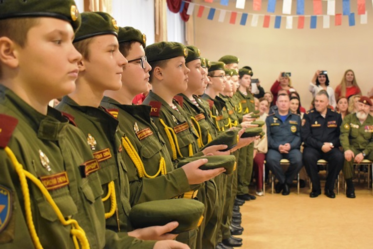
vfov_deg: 23.8
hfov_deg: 35.1
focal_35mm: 57
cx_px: 186
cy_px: 124
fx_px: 591
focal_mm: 38
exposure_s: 1/125
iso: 3600
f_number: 4.8
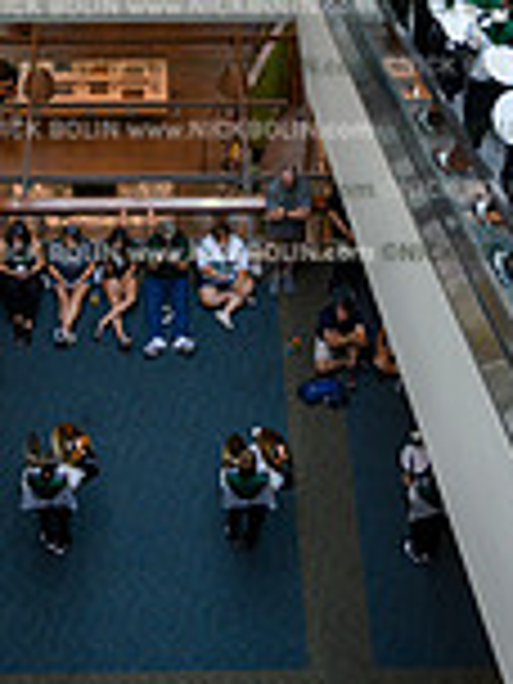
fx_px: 1521
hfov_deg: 19.1
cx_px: 169
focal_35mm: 77
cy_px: -180
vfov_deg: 22.8
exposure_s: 1/800
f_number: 4
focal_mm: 27
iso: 800
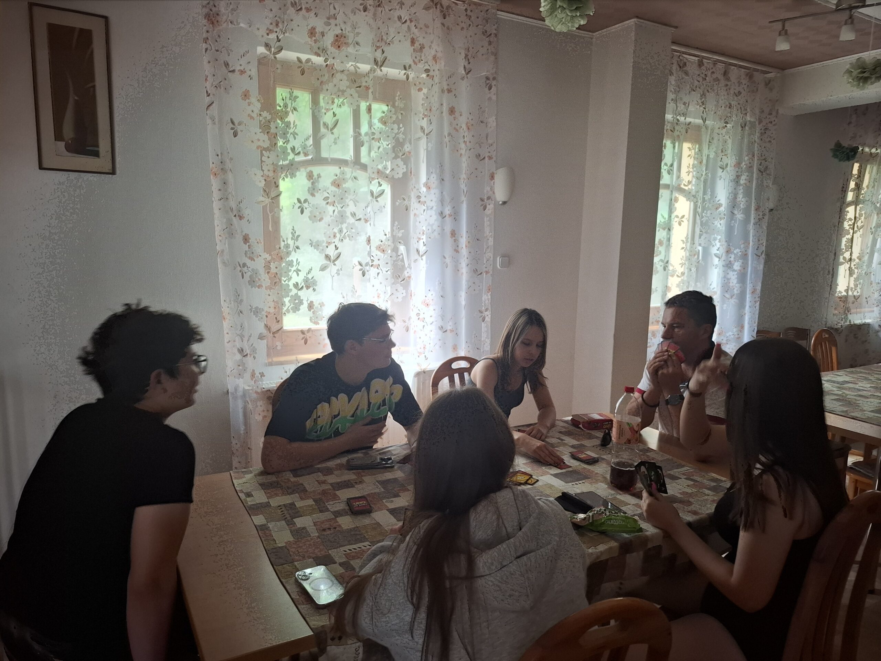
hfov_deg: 73.9
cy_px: 330
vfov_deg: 58.9
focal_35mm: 23
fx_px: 585
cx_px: 440
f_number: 1.8
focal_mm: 5.54
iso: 250
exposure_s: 1/33
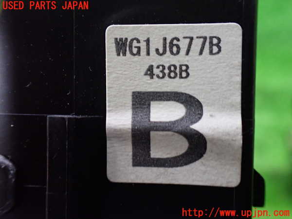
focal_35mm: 32
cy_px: 110
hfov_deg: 56.8
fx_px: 270
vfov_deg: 44.2
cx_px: 146
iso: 800
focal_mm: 5.79
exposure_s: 1/30
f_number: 2.4
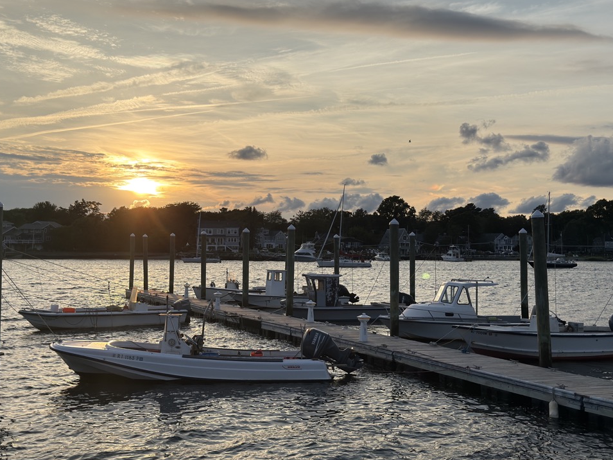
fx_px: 779
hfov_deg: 42.9
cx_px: 293
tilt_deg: +2.0
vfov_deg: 32.9
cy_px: 224
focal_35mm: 44
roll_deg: +0.4
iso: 64
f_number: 1.78
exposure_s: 1/4098
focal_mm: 6.76
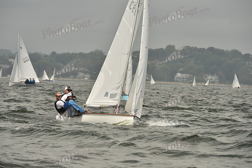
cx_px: 126
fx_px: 2450
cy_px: 84
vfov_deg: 3.9
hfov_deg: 5.9
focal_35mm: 350
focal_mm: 350
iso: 320
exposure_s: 1/1250
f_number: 9
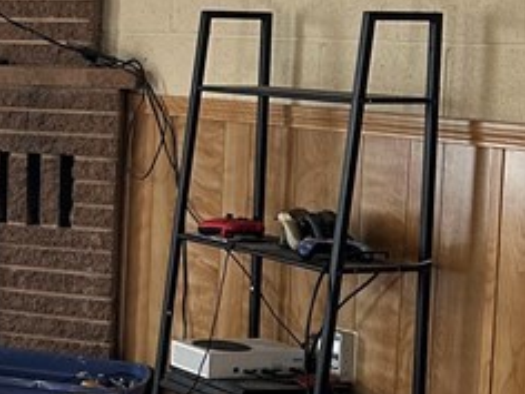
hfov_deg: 16.3
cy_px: 120
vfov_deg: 14.2
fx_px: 1577
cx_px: -378
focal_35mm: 104
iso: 250
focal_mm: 6.86
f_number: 1.78
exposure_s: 1/108
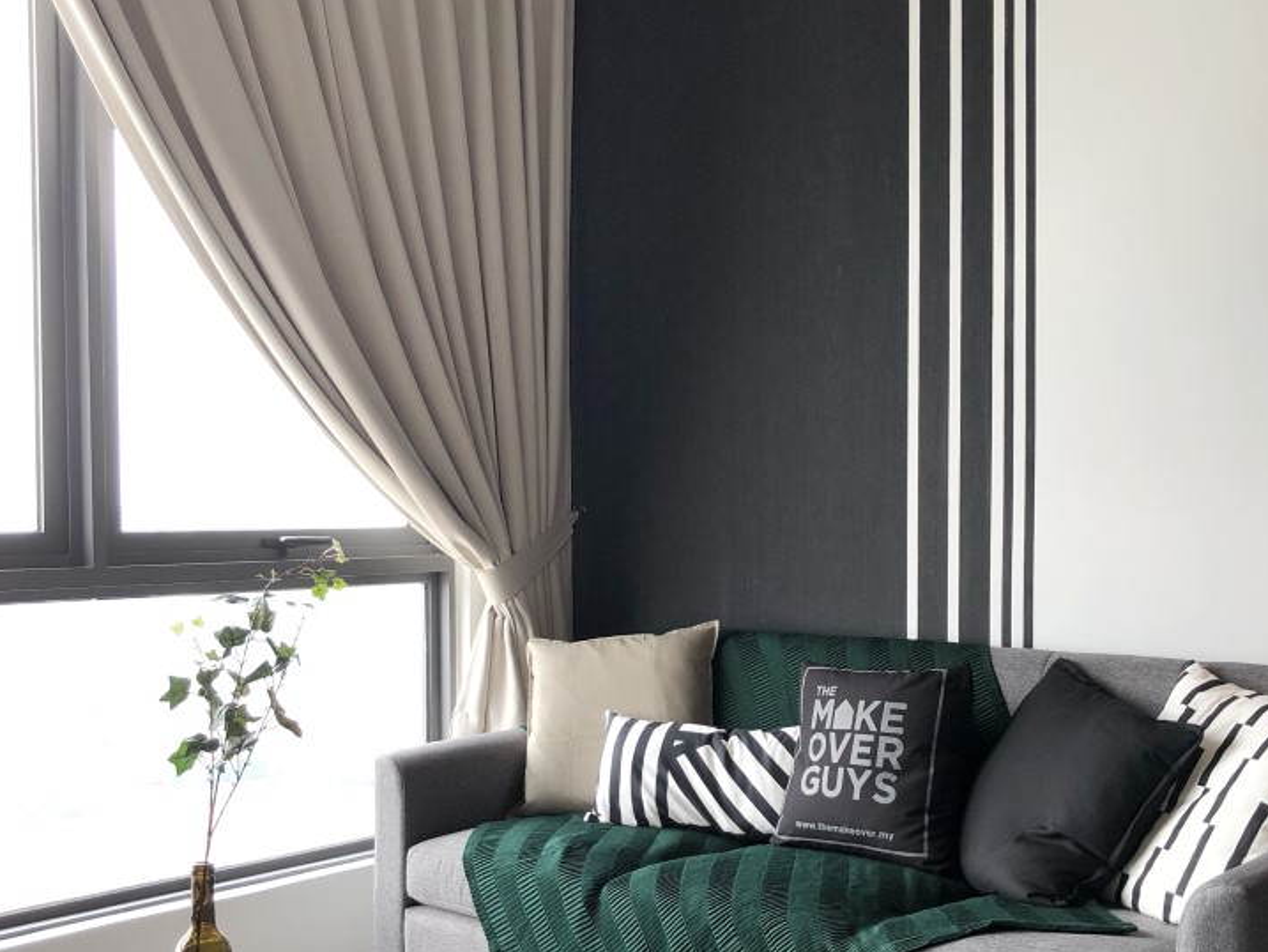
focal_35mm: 40
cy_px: 577
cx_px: 725
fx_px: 1465
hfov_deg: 46.7
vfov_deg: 35.8
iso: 25
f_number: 1.8
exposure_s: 1/100
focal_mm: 3.99
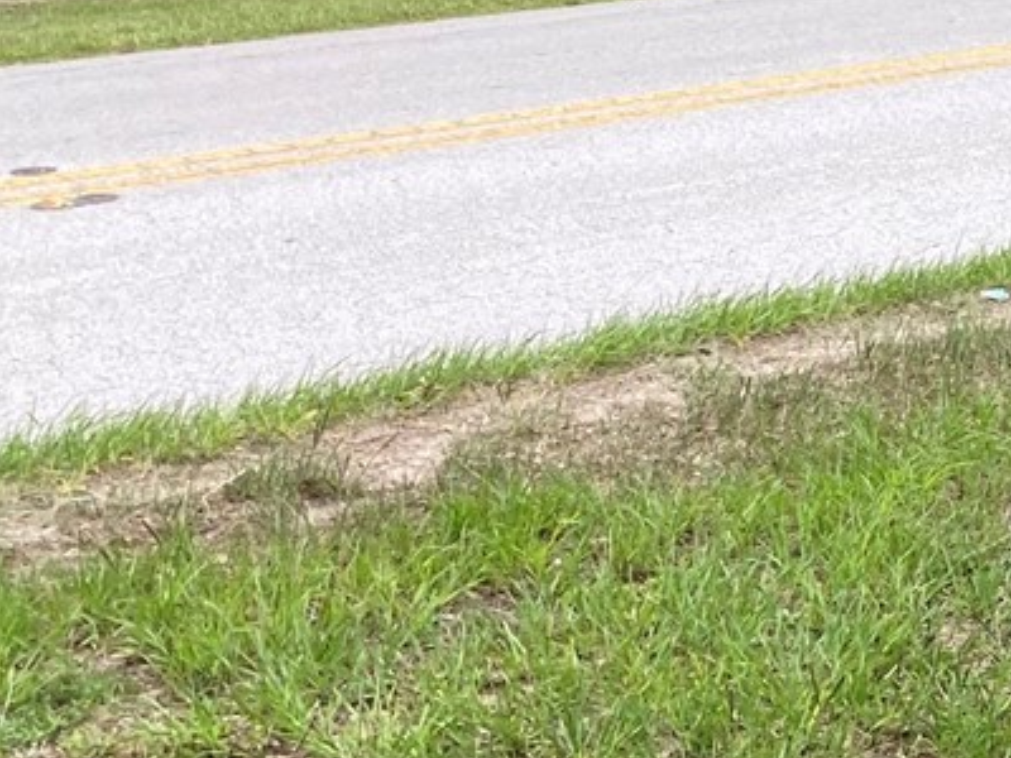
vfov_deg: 12.9
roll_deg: -0.9
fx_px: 3271
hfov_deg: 15.9
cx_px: 1592
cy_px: -152
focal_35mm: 112
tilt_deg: -4.8
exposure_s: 1/676
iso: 20
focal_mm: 3.99
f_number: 1.8
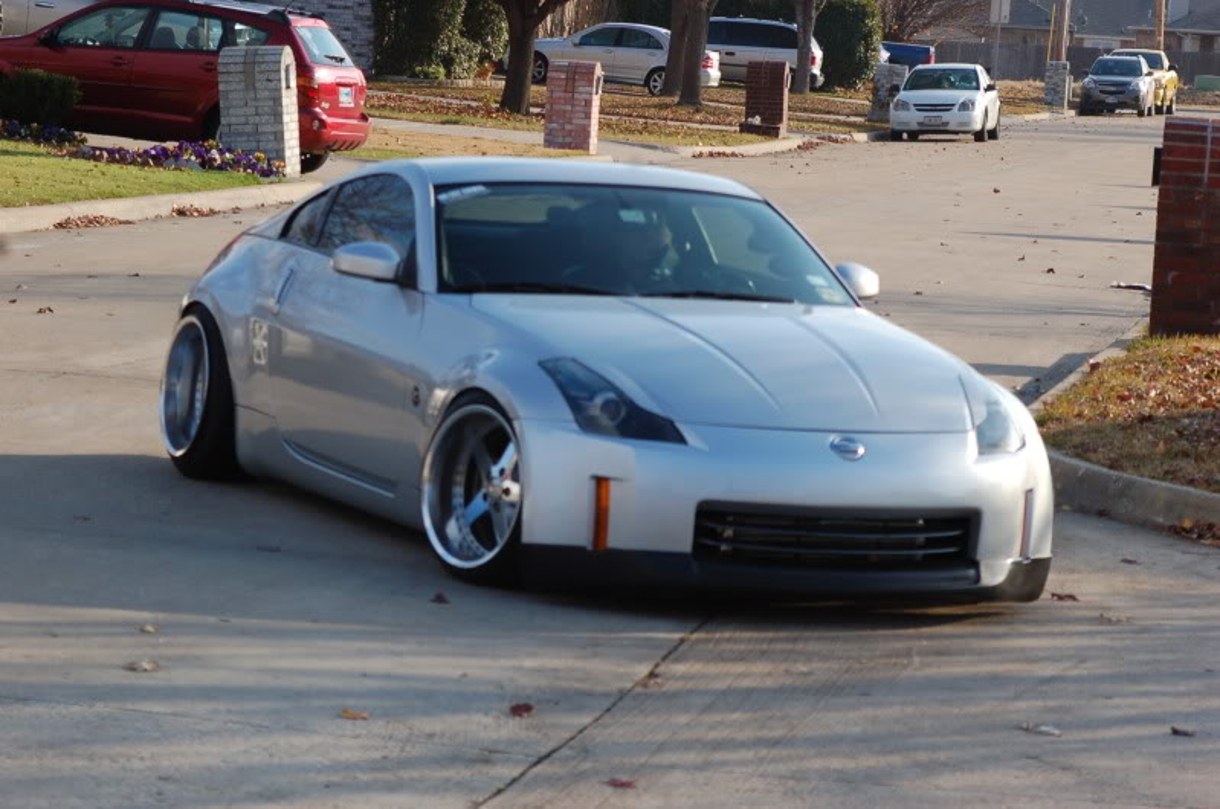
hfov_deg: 14.0
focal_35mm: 147
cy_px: 404
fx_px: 4974
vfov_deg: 9.3
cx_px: 610
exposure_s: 1/640
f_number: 11
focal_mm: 98
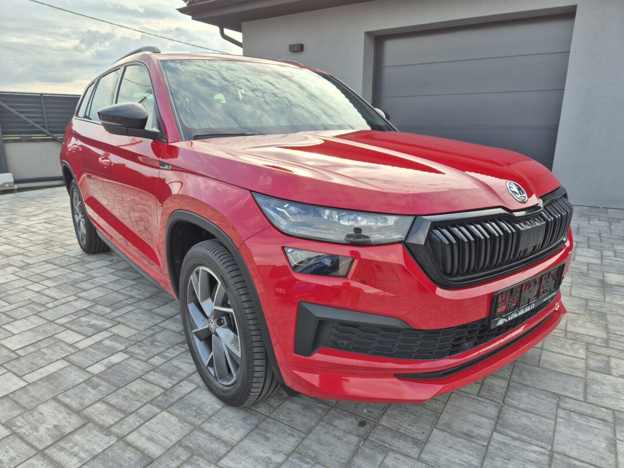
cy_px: 234
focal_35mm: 23
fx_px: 415
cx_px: 312
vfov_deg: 58.9
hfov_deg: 73.9
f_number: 1.8
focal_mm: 5.4
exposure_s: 1/552
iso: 25
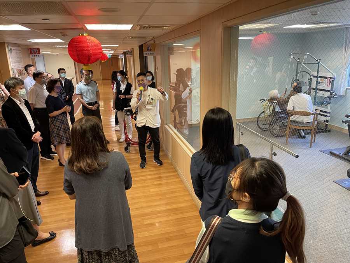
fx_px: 263
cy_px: 132
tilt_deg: -14.2
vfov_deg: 53.1
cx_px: 175
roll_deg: +1.4
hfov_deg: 67.3
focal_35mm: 26
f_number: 1.6
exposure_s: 1/60
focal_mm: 5.1
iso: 200
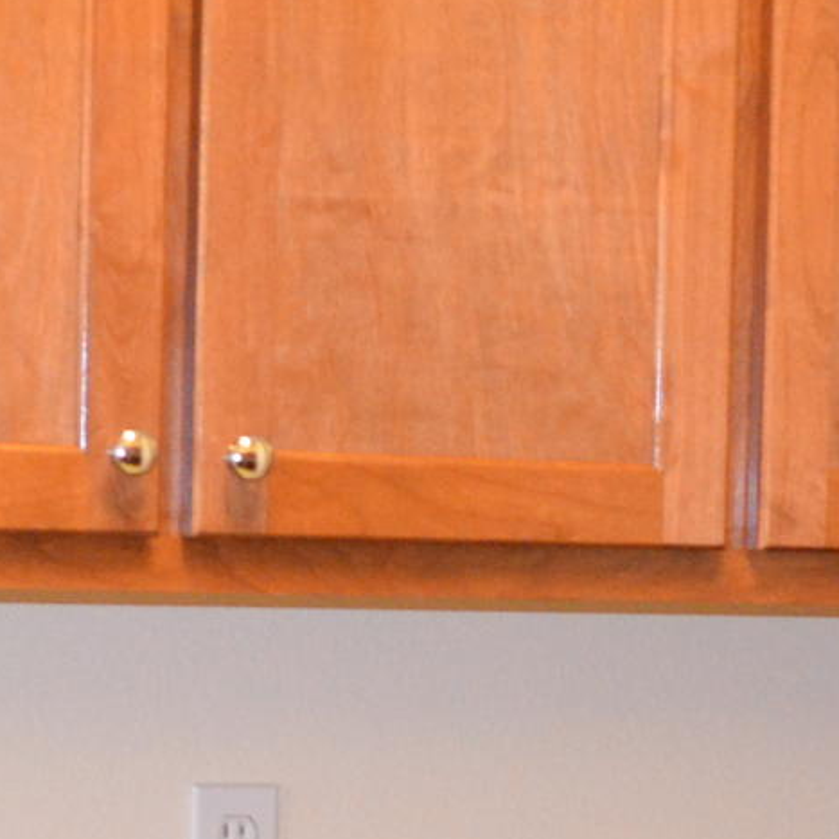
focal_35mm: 147
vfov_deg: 11.8
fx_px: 4031
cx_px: 444
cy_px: 754
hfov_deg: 11.9
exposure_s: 1/60
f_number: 3.5
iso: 2000
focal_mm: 18
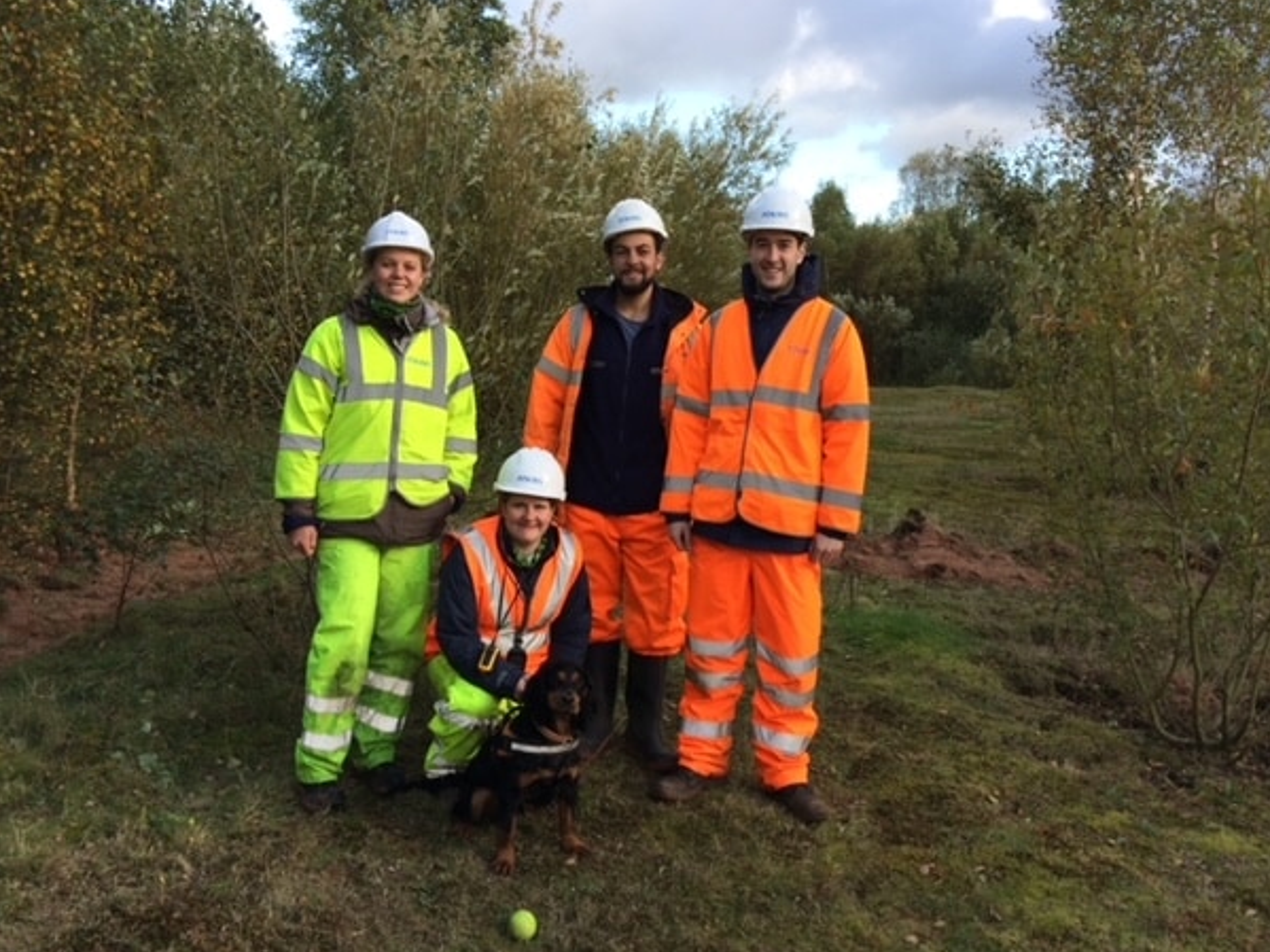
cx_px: 608
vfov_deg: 45.4
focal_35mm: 31
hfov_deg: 58.3
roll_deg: -1.8
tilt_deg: -9.4
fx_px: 1137
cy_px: 464
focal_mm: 4.15
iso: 32
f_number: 2.2
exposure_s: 1/373
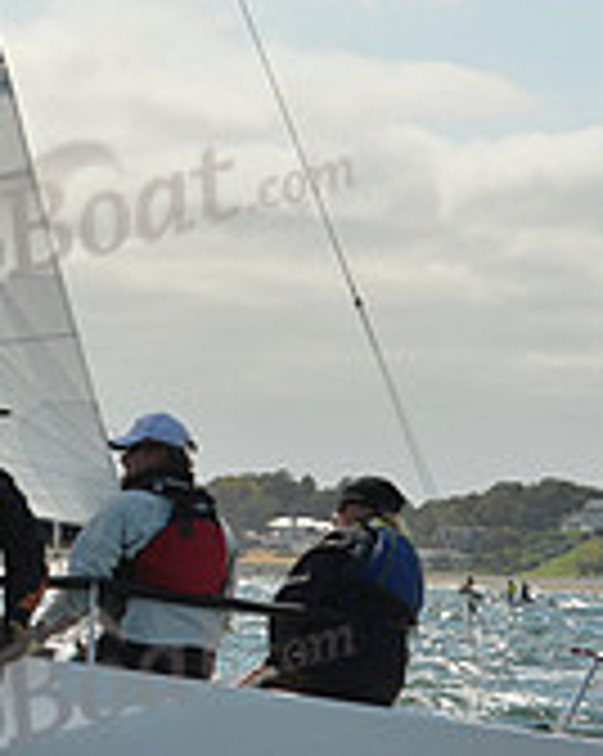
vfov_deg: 8.5
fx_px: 5073
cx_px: -508
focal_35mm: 227
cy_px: 533
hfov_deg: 6.6
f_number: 9
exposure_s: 1/1600
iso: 400
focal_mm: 70
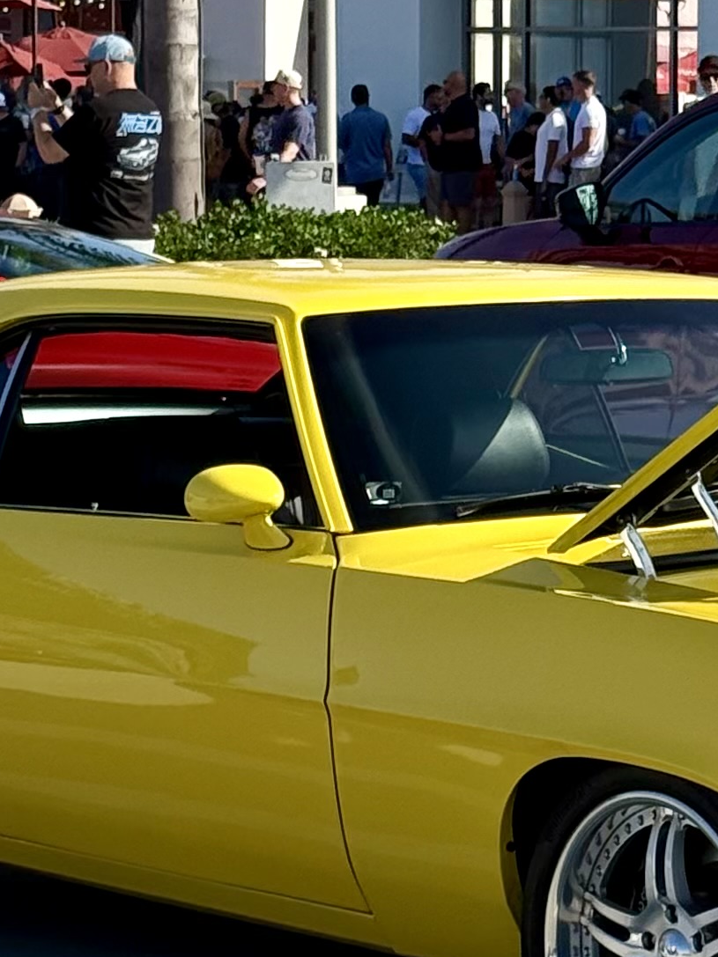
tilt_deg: -2.8
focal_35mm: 178
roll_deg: -0.8
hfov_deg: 8.3
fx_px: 4924
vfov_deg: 11.1
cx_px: 627
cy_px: 445
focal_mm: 6.76
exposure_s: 1/5587
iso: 100
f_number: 1.78
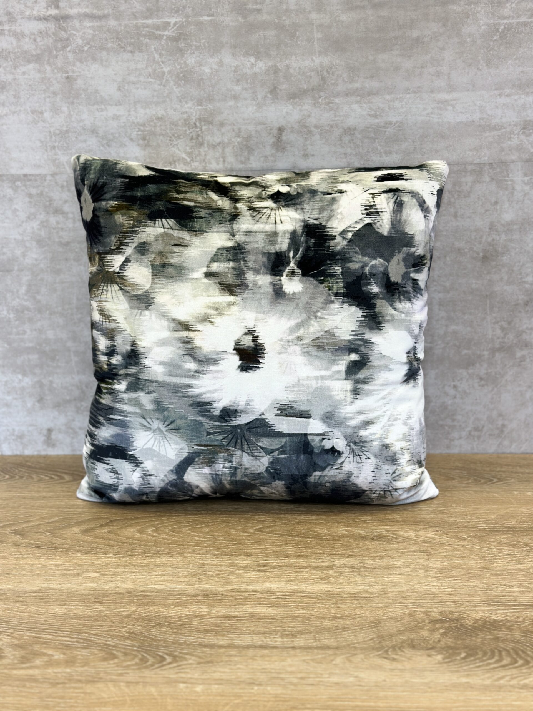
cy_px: 356
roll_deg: +1.9
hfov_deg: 30.3
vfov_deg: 39.7
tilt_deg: -16.9
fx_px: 985
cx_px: 266
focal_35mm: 48
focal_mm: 6.86
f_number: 1.78
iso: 64
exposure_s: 1/120
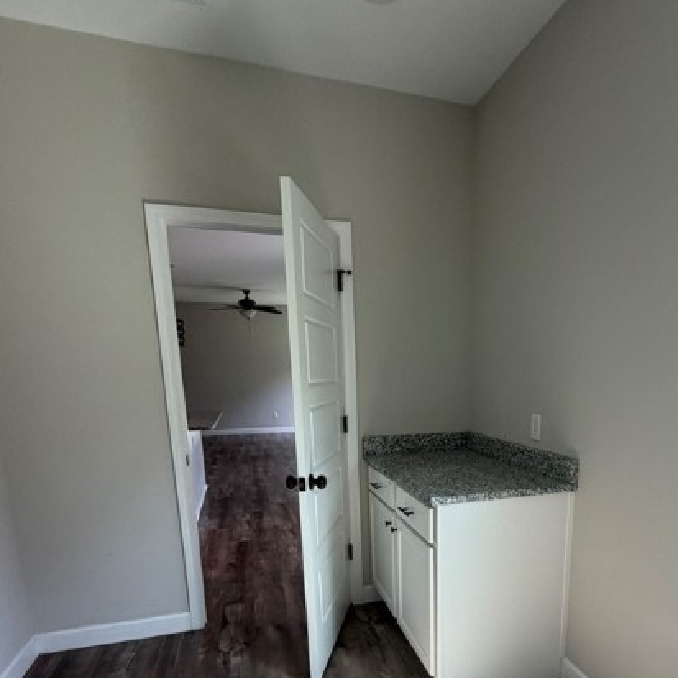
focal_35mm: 23
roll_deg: +1.5
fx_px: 510
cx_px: 428
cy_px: 484
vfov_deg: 64.3
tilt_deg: -11.5
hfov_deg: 66.1
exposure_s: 1/121
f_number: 2.2
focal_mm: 2.22
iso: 125
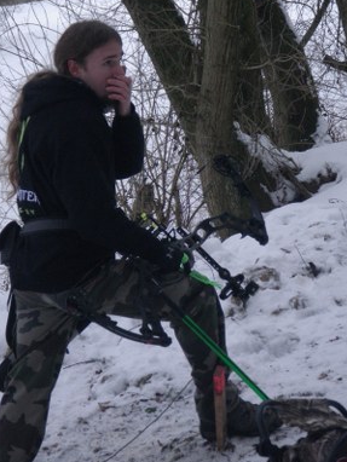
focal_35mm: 118
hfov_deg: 12.6
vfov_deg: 16.7
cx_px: 168
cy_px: 200
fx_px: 1575
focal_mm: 16.7
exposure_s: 1/125
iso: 200
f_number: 5
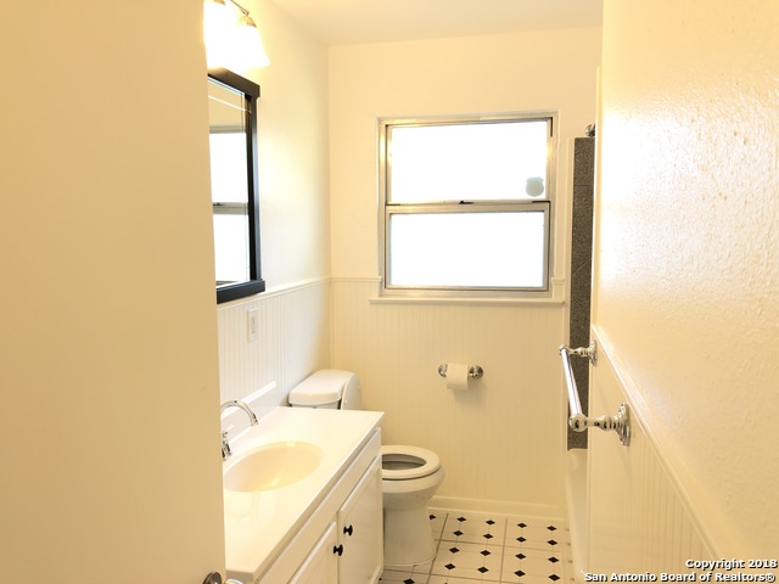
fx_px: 630
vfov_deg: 49.7
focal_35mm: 28
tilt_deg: -5.6
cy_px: 292
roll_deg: +0.3
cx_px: 390
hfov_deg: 63.4
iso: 40
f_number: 1.8
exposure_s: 1/20
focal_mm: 4
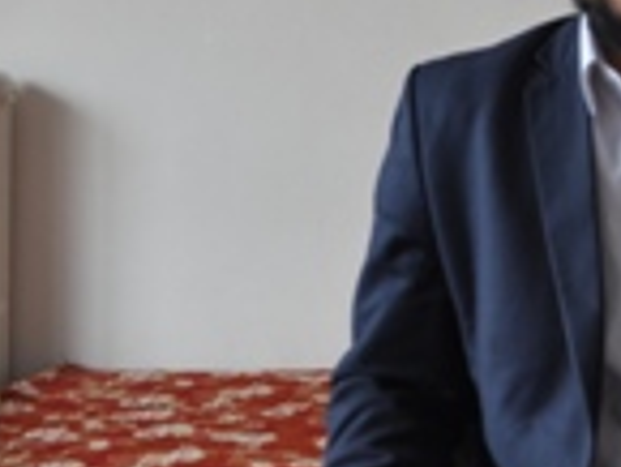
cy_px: 0
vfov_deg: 16.3
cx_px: 784
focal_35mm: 89
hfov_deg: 20.3
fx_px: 1598
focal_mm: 20
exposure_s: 1/100
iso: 400
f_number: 5
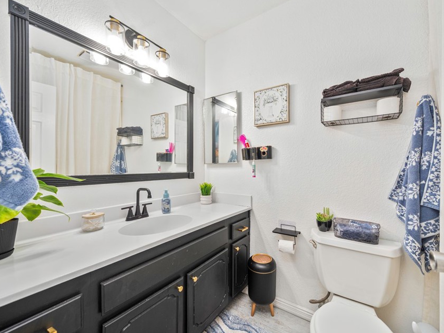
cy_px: 167
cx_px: 237
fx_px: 180
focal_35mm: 14
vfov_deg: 85.7
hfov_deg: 101.9
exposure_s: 1/160
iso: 320
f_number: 4
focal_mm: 12
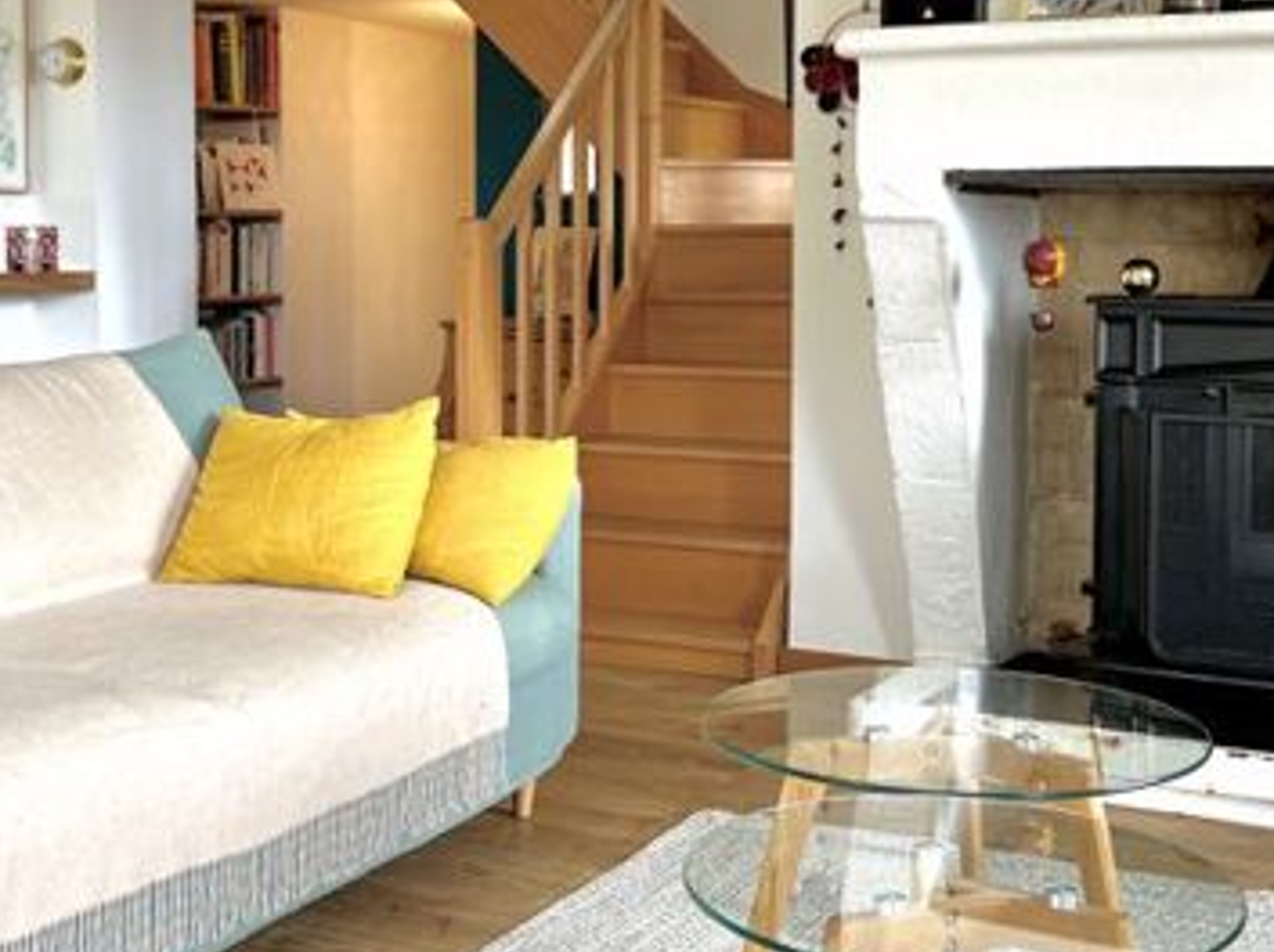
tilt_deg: -3.4
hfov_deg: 36.8
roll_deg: +0.3
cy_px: 310
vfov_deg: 27.8
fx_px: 1912
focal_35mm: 52
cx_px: 684
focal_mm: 5.7
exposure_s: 1/121
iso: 64
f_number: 1.5
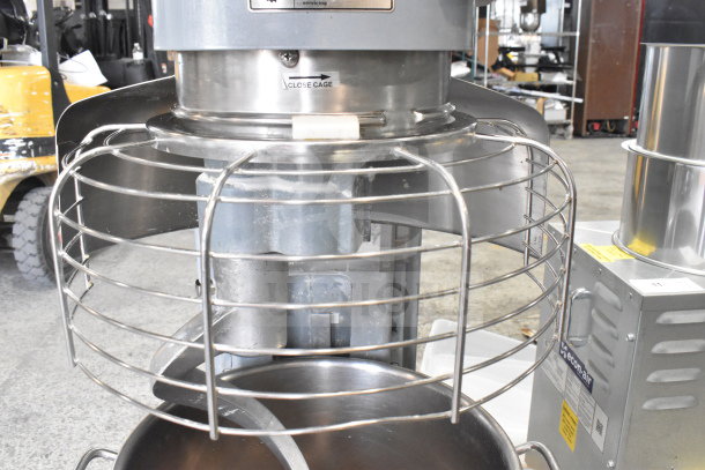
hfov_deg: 61.9
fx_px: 588
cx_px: 352
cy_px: 235
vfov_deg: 43.6
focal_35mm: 30
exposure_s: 1/250
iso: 6400
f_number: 8
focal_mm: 20
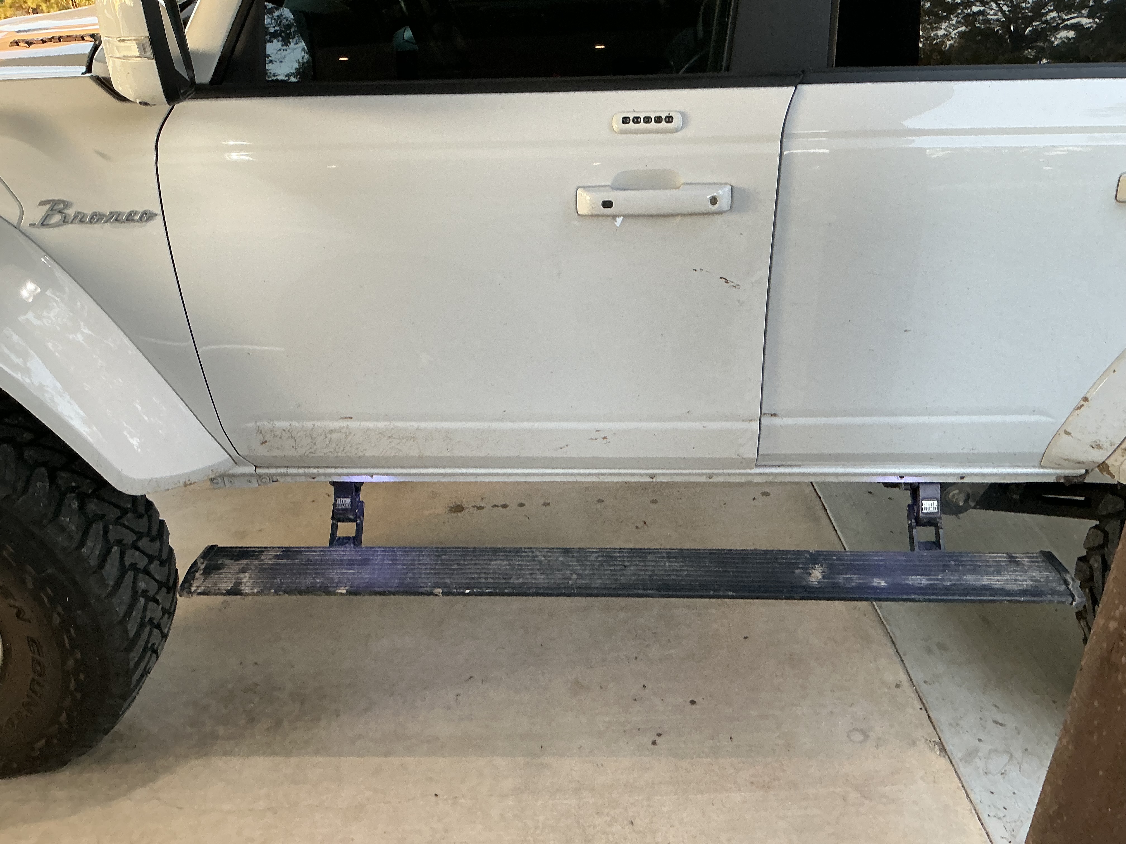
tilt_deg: -27.5
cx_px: 563
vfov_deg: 49.7
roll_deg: +2.9
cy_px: 422
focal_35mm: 28
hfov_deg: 63.4
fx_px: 911
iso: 64
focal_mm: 3
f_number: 1.8
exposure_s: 1/71
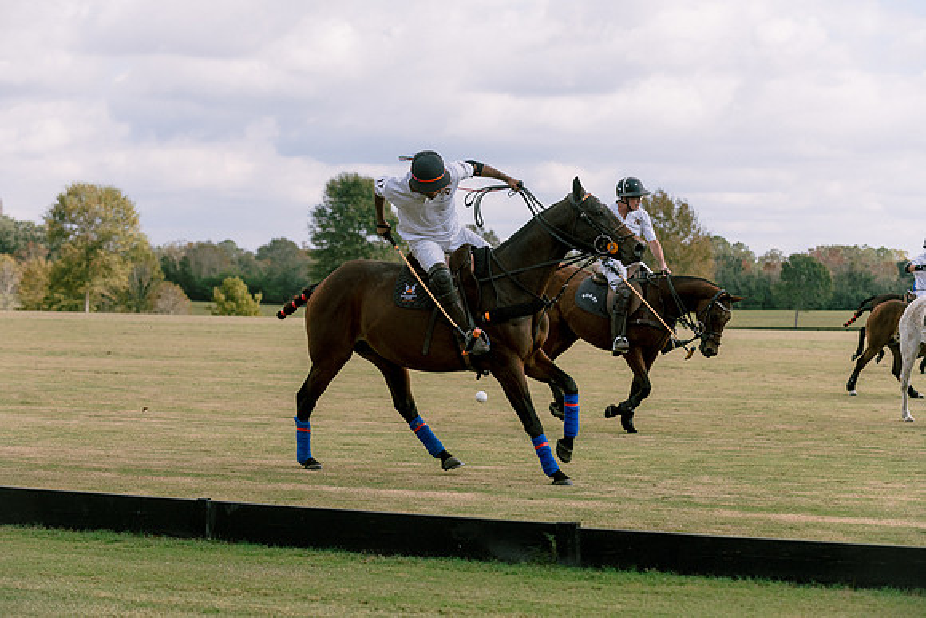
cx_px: 445
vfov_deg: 15.8
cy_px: 317
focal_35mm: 86
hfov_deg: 23.5
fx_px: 2222
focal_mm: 82
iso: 200
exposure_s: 1/4000
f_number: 4
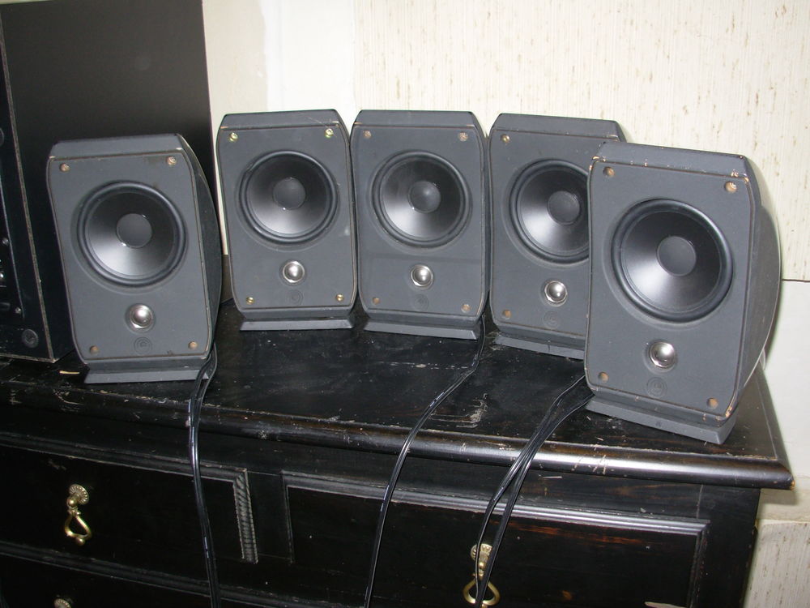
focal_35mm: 38
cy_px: 304
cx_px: 405
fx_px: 889
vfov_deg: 37.7
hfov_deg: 49.0
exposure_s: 1/32
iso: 50
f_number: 2.9
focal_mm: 6.3
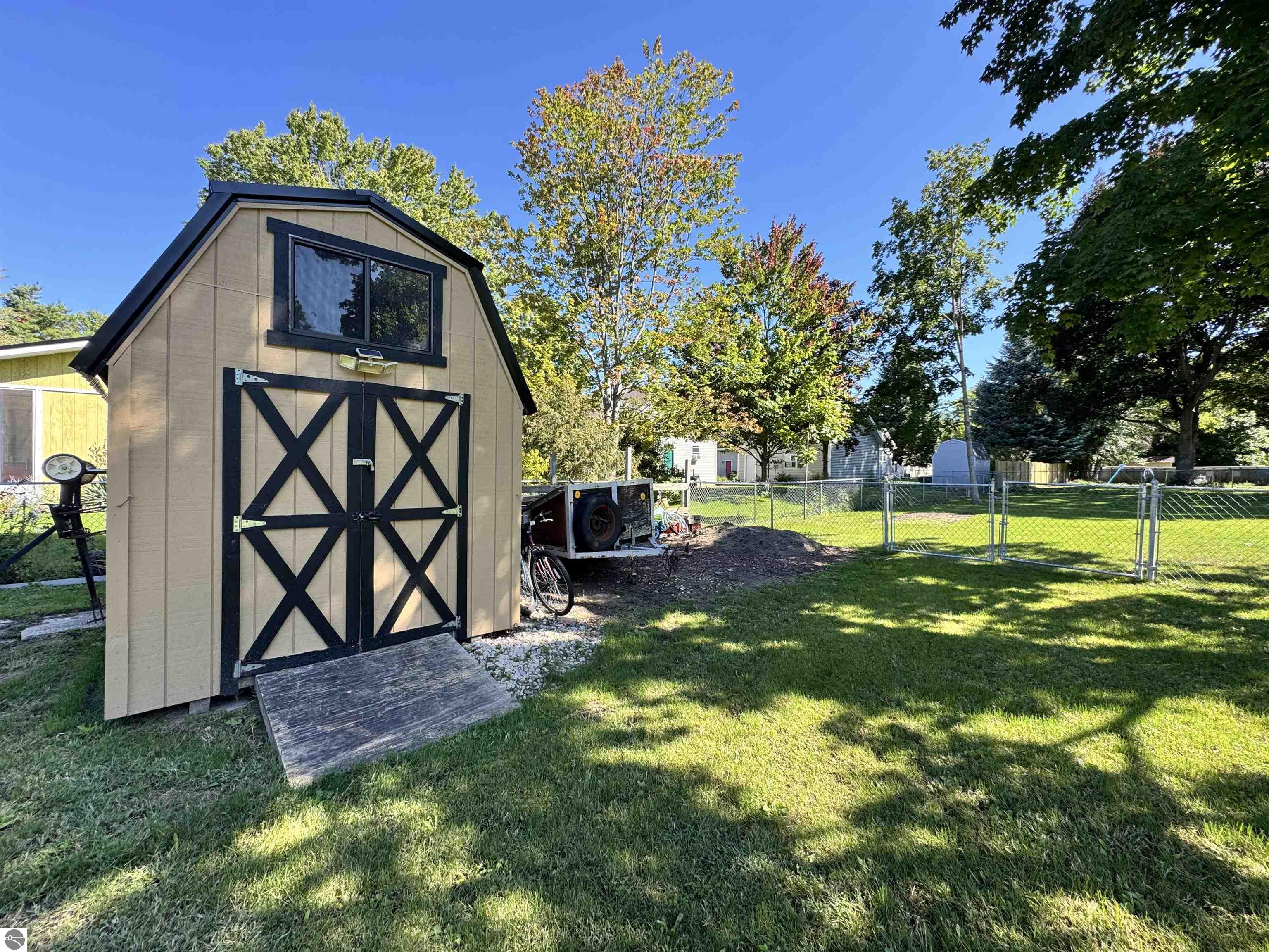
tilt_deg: -1.1
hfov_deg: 102.1
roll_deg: -0.7
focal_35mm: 14
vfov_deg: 85.7
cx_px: 634
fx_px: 513
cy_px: 476
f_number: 2.2
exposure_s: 1/322
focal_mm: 2.22
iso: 40
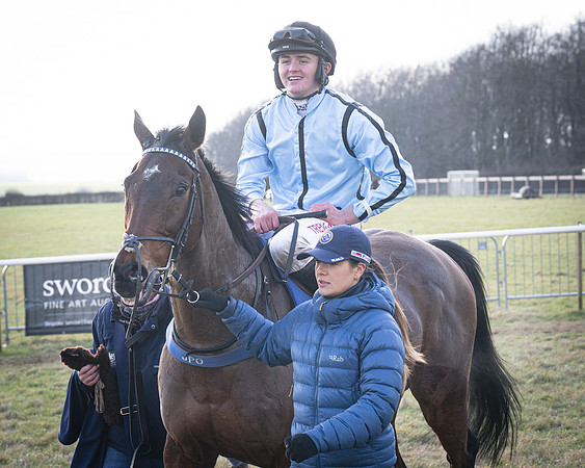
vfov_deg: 11.5
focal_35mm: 134
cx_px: 209
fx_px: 2317
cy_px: 217
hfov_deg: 14.4
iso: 400
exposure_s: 1/400
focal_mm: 70
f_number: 5
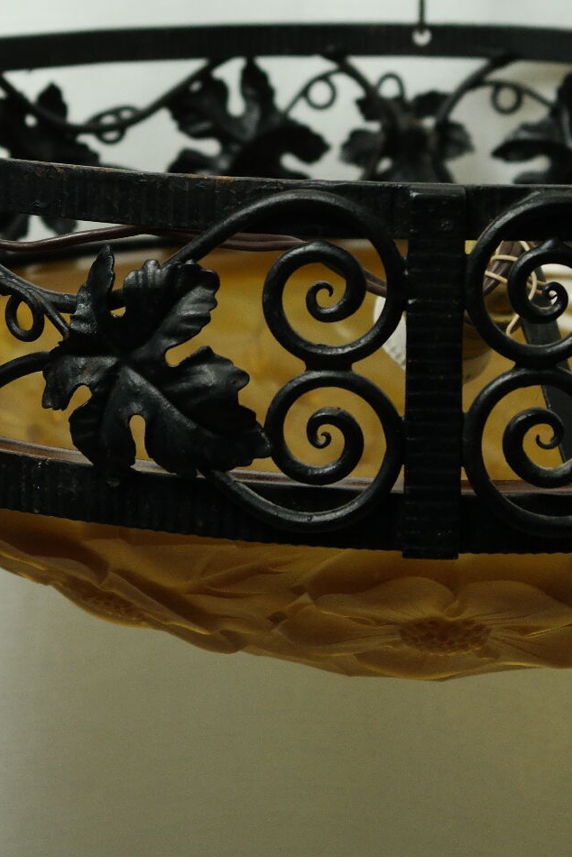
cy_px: 195
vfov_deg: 14.6
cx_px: 207
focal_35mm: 140
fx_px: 3334
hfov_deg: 9.8
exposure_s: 1/30
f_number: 5.6
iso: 400
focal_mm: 50
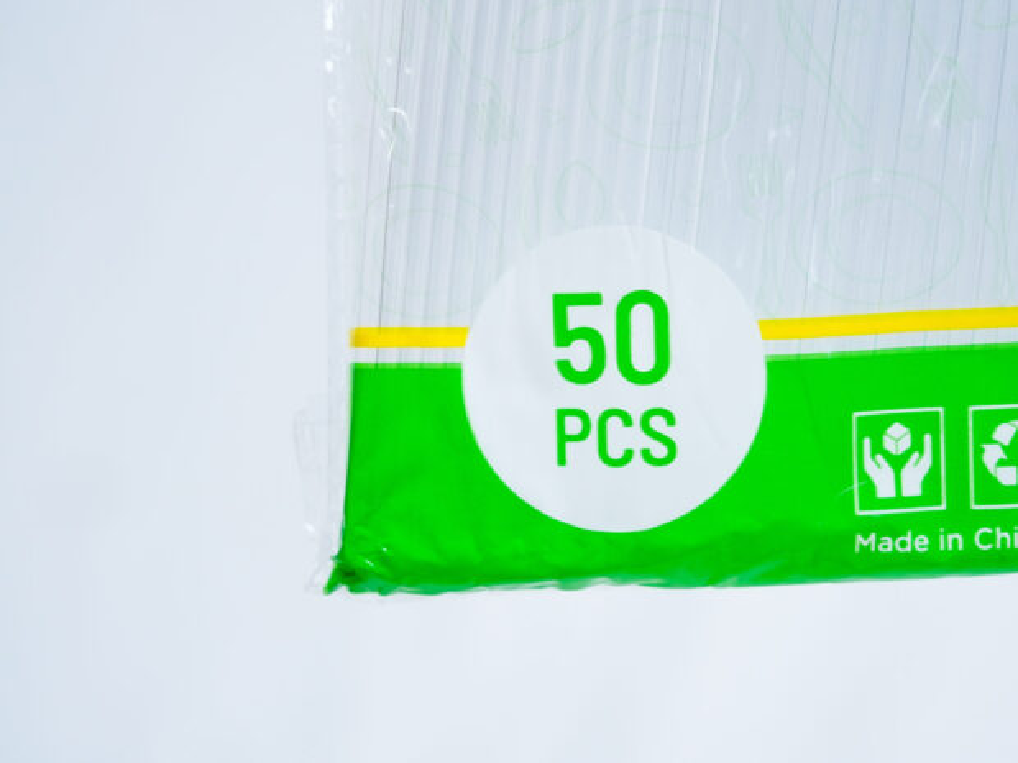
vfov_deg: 19.4
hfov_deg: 25.6
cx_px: 562
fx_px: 2235
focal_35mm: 76
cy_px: 381
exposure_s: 1/200
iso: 3200
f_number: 9
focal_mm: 70
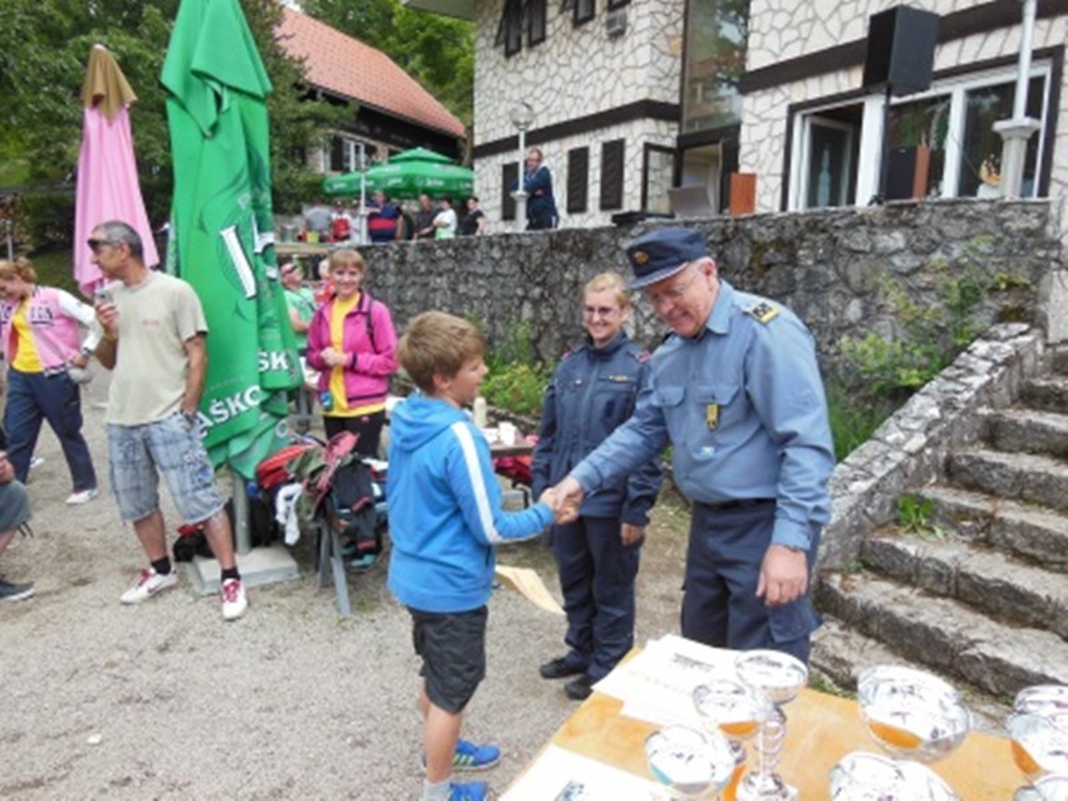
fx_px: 771
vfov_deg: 54.9
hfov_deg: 69.4
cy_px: 400
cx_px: 534
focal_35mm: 25
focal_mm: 4.5
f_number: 3.5
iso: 125
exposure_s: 1/320
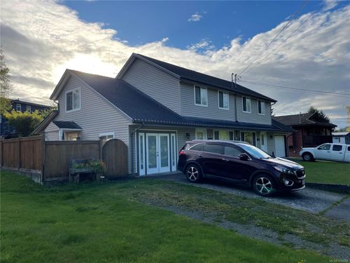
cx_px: 175
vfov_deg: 53.1
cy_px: 132
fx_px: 263
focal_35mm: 26
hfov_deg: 67.3
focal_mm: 4.2
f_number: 1.6
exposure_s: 1/2747
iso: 32
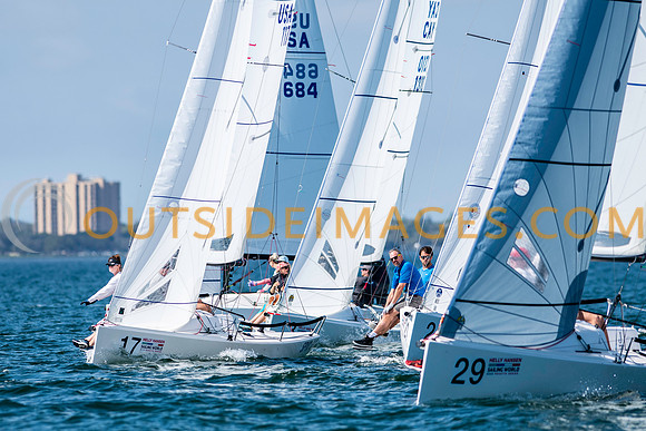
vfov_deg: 2.7
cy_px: 237
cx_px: 283
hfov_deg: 4.0
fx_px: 9176
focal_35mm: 511
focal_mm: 300
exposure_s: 1/2500
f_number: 5
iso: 200
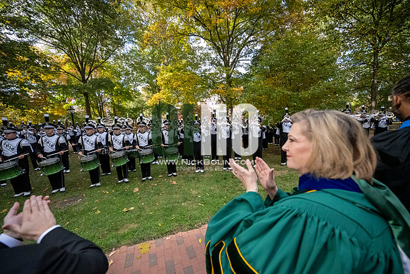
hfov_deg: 104.2
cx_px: 205
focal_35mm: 14
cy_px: 137
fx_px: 159
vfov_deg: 81.2
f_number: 4
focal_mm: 14
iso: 6400
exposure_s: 1/8000
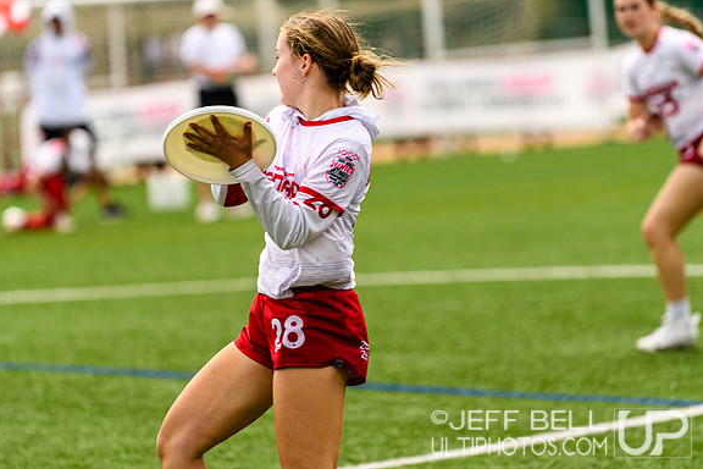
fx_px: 5897
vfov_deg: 4.6
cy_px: 234
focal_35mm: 302
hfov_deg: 6.8
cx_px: 350
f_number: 3.2
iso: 125
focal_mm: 200
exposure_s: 1/1600
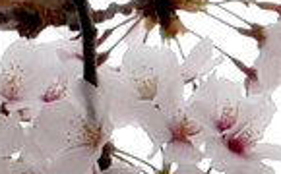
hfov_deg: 4.0
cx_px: 33
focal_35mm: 528
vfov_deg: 2.5
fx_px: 4036
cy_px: -54
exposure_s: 1/800
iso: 200
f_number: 10
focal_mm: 60
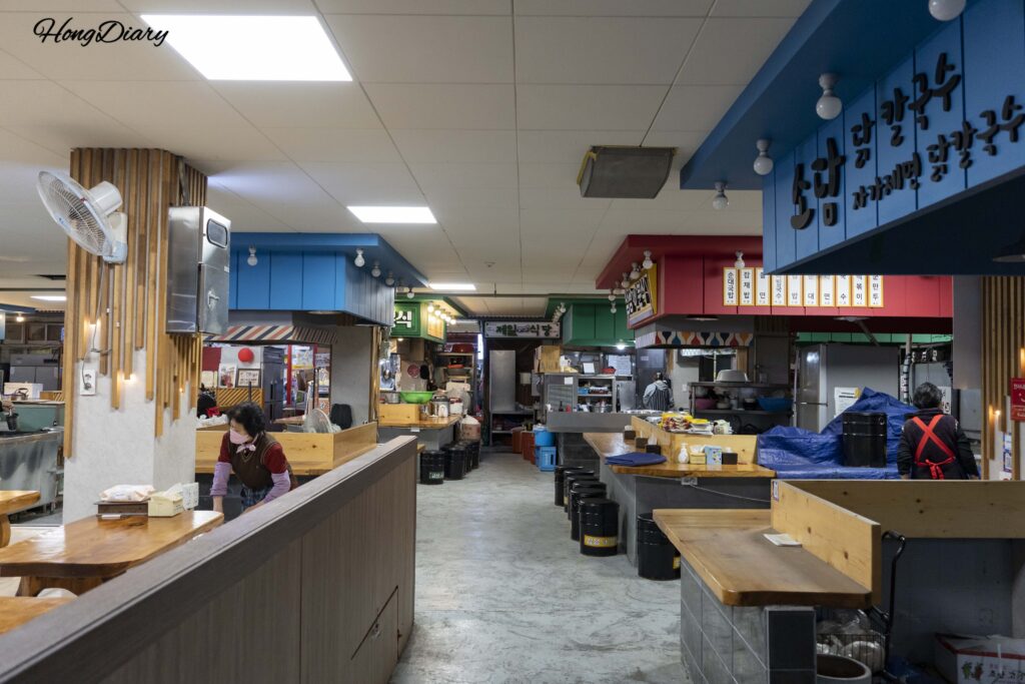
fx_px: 826
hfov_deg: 63.7
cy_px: 342
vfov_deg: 45.0
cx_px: 512
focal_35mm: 29
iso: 2500
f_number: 4
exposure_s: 1/160
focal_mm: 29
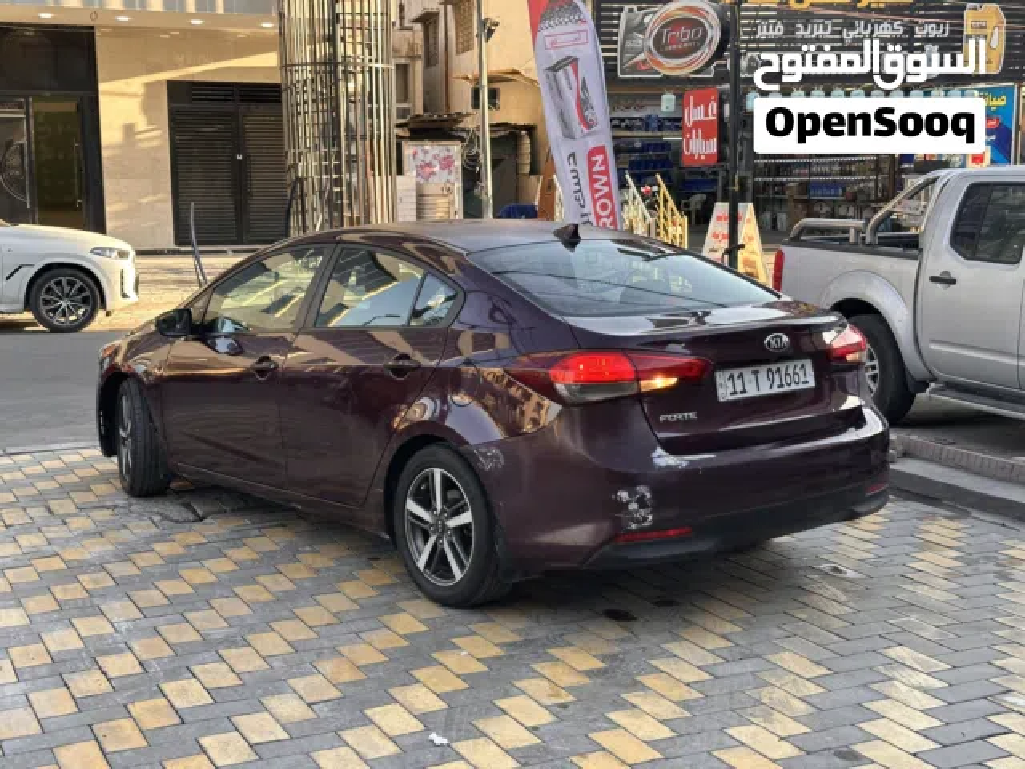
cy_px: 384
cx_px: 512
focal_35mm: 48
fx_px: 1421
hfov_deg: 39.7
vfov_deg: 30.3
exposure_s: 1/264
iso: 64
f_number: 1.78
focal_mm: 6.86
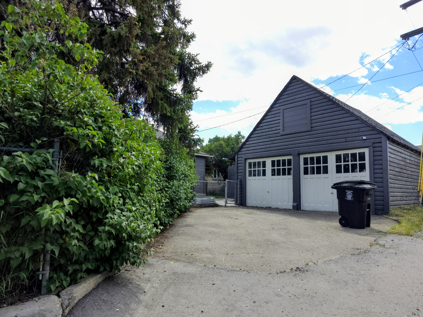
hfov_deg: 73.9
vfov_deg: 58.9
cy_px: 158
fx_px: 281
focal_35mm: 23
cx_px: 212
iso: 12
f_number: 1.7
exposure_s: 1/260
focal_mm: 6.3
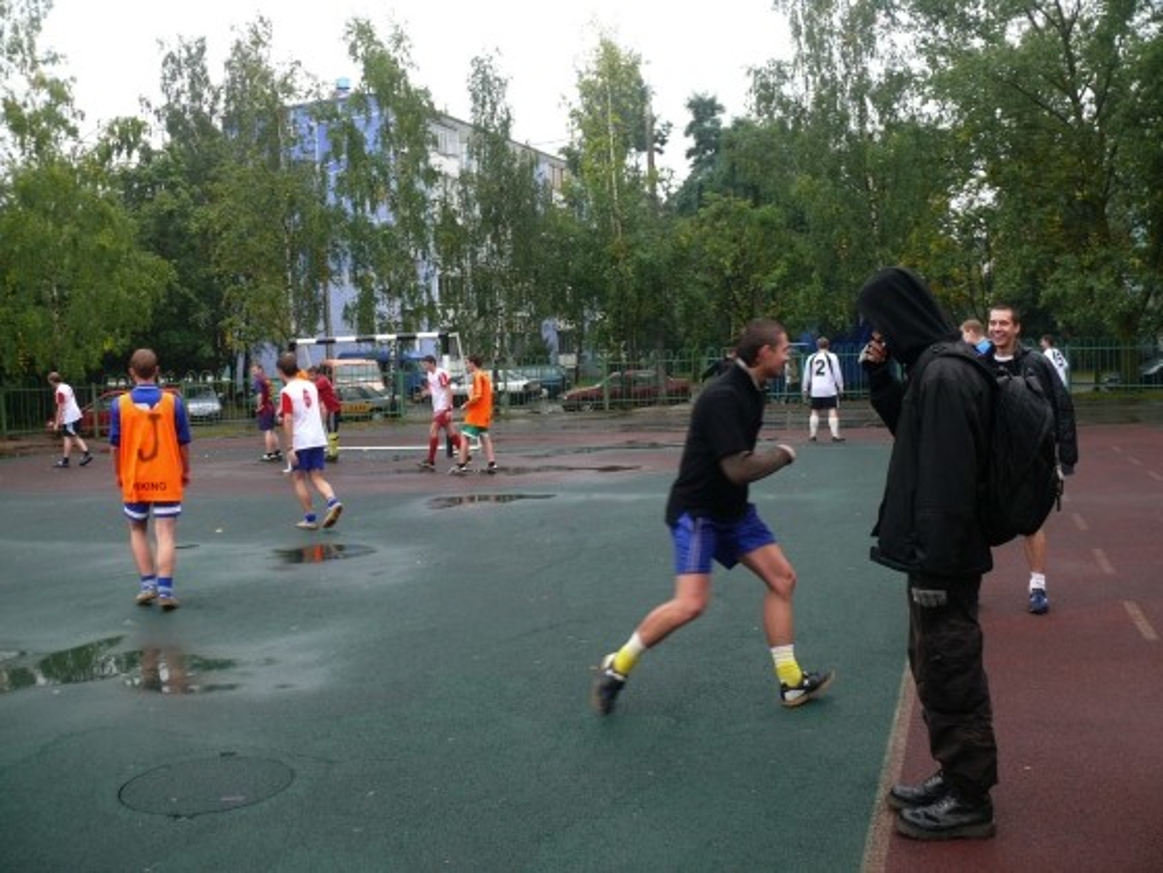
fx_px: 1176
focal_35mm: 35
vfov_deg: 40.7
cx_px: 582
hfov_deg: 52.6
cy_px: 436
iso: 100
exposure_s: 1/100
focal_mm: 7.4
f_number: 3.2
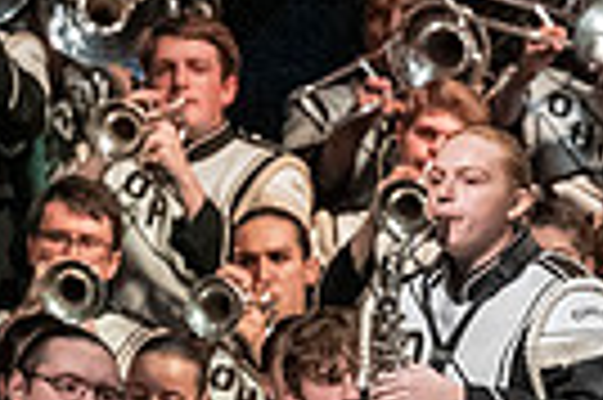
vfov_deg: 1.4
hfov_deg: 2.1
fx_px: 16261
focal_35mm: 972
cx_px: 1161
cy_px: 589
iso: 4000
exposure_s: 1/500
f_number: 4
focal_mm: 150
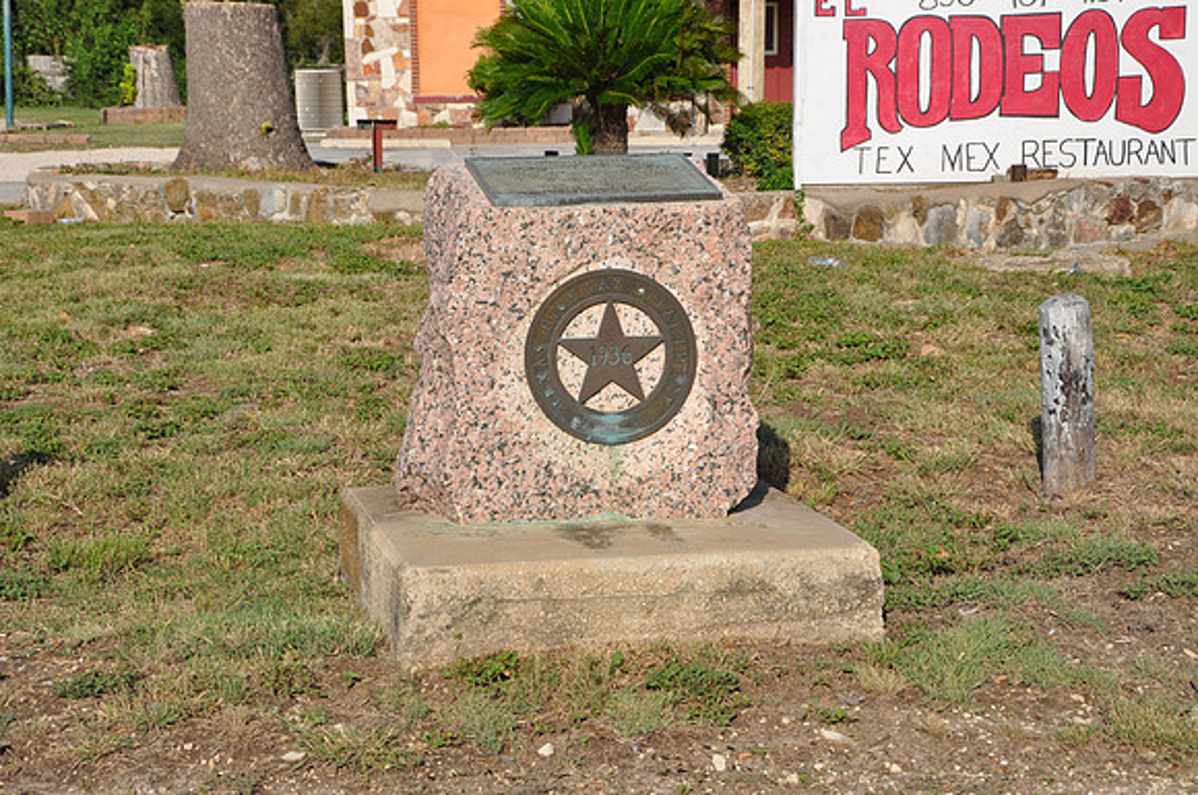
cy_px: 398
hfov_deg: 26.0
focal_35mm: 78
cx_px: 599
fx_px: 2592
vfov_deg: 17.4
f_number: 9
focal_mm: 52
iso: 200
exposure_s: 1/320
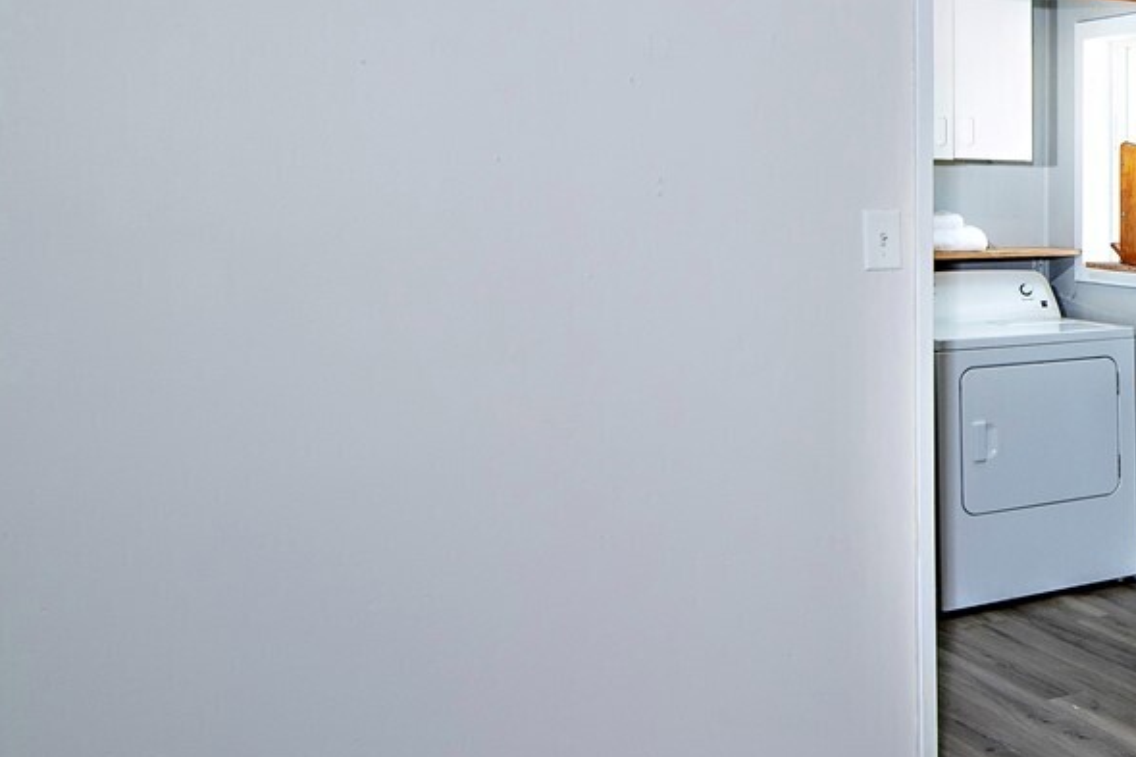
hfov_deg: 33.2
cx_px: 1428
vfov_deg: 29.0
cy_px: 253
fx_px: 1451
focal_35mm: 46
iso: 200
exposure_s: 1/80
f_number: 5
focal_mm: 16
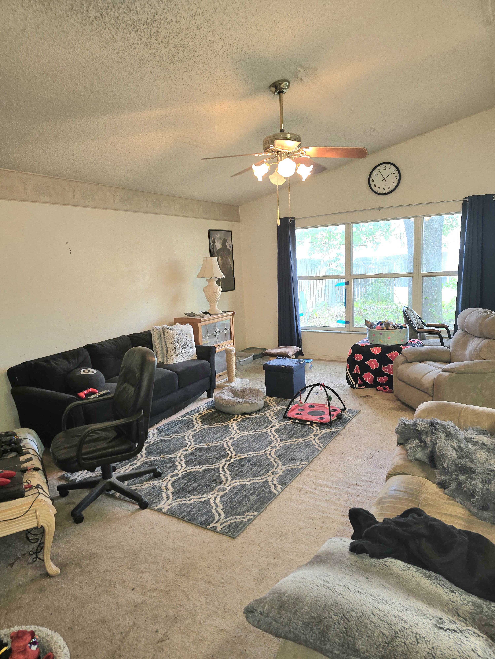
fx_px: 439
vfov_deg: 73.9
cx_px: 248
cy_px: 330
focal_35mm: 23
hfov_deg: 58.9
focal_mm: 6.3
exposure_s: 1/24
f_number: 1.7
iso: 100
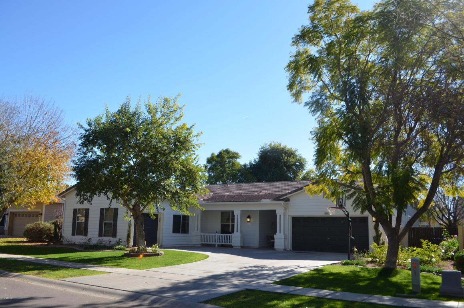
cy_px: 154
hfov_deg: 62.0
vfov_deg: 43.4
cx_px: 232
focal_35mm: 30
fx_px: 386
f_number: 8
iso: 140
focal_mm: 20
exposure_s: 1/250
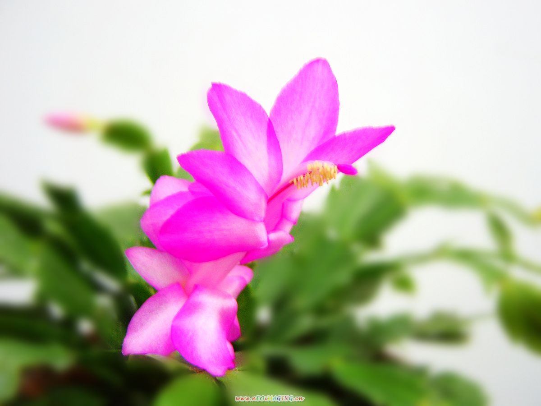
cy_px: 203
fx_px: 484
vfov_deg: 45.4
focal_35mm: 31
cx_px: 270
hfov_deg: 58.4
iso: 100
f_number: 2.7
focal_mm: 8.13
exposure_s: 1/13
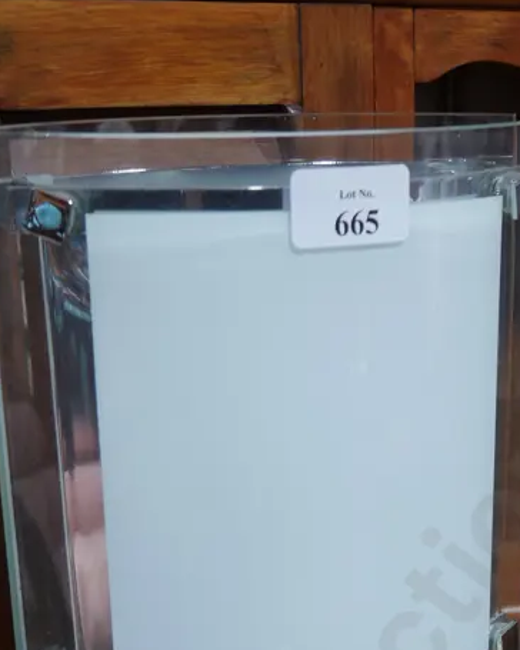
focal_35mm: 79
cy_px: 693
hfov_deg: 19.3
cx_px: 376
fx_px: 1520
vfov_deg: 22.9
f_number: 4
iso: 400
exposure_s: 1/60
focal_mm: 18
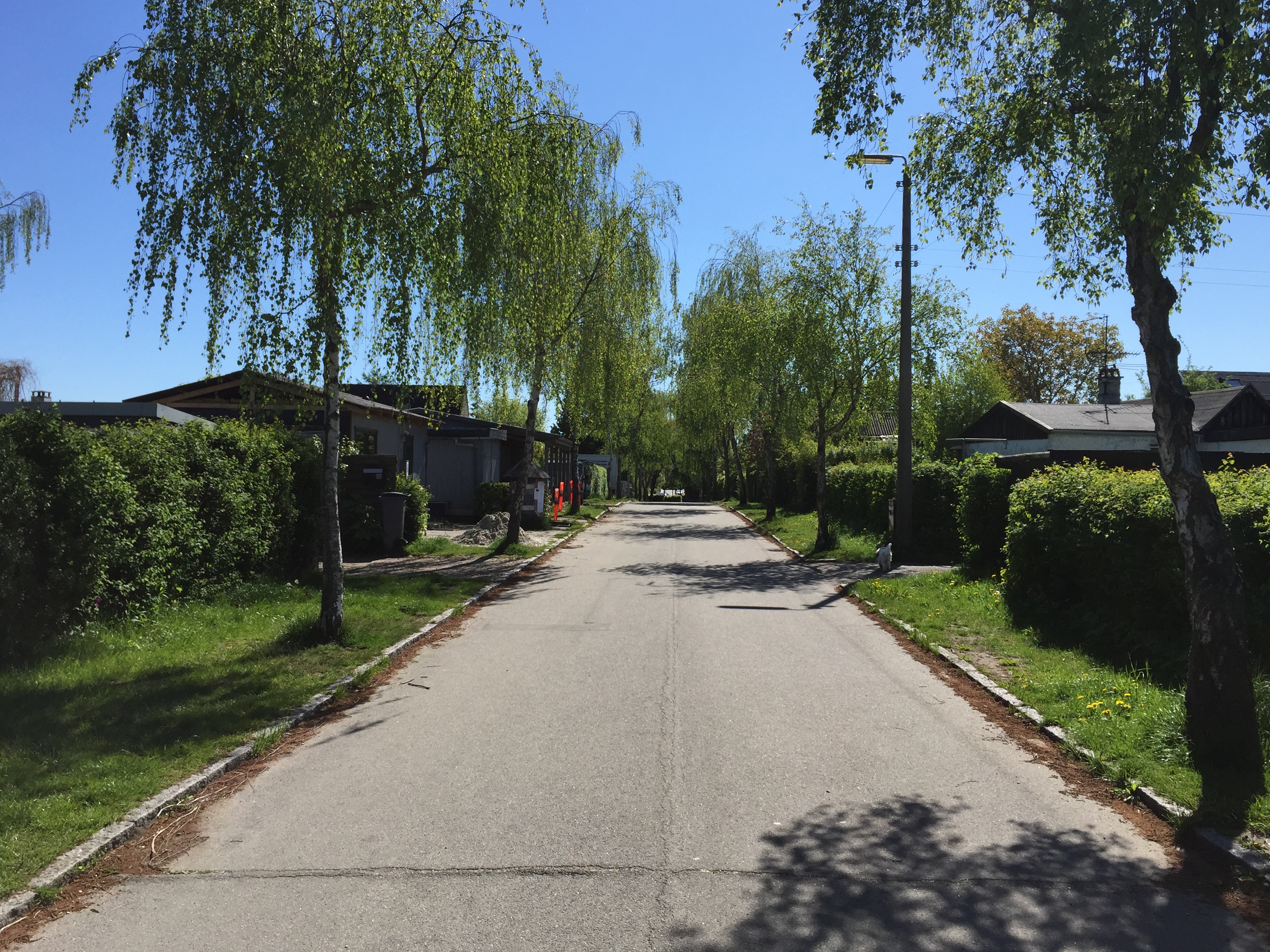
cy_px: 462
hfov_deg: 60.0
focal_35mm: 30
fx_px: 1101
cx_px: 640
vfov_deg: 46.8
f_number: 2.2
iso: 32
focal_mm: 4.15
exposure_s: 1/2083
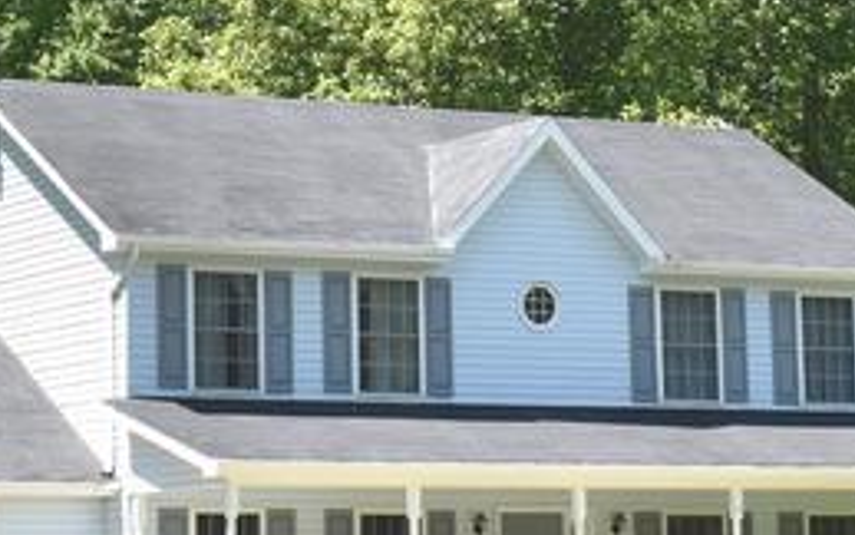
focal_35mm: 151
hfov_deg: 13.8
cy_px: -71
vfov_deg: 8.6
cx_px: 350
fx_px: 3520
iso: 200
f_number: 9
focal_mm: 25
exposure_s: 1/320
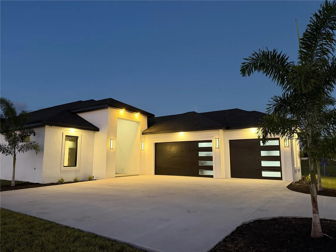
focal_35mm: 24
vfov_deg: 56.8
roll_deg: +0.6
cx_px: 168
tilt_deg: +8.1
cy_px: 126
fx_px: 233
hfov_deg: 71.6
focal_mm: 6.76
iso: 640
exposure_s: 1/40
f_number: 1.78
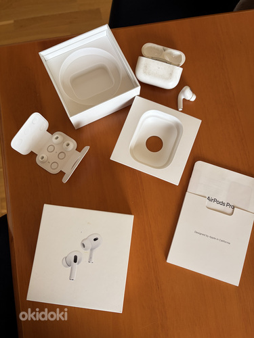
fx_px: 254
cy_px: 169
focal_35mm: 26
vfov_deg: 67.3
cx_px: 127
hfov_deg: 53.1
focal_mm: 5.96
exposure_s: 1/121
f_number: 1.6
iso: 125
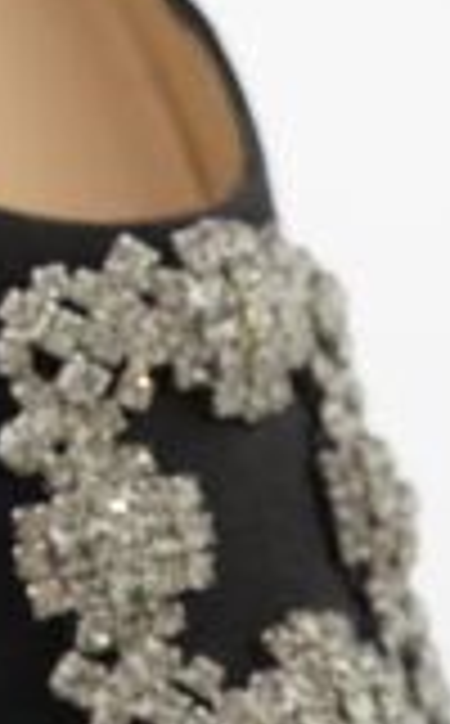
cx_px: -686
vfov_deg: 6.4
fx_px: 6406
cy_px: -135
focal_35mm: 325
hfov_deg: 3.9
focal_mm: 50
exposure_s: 1/20
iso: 640
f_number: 5
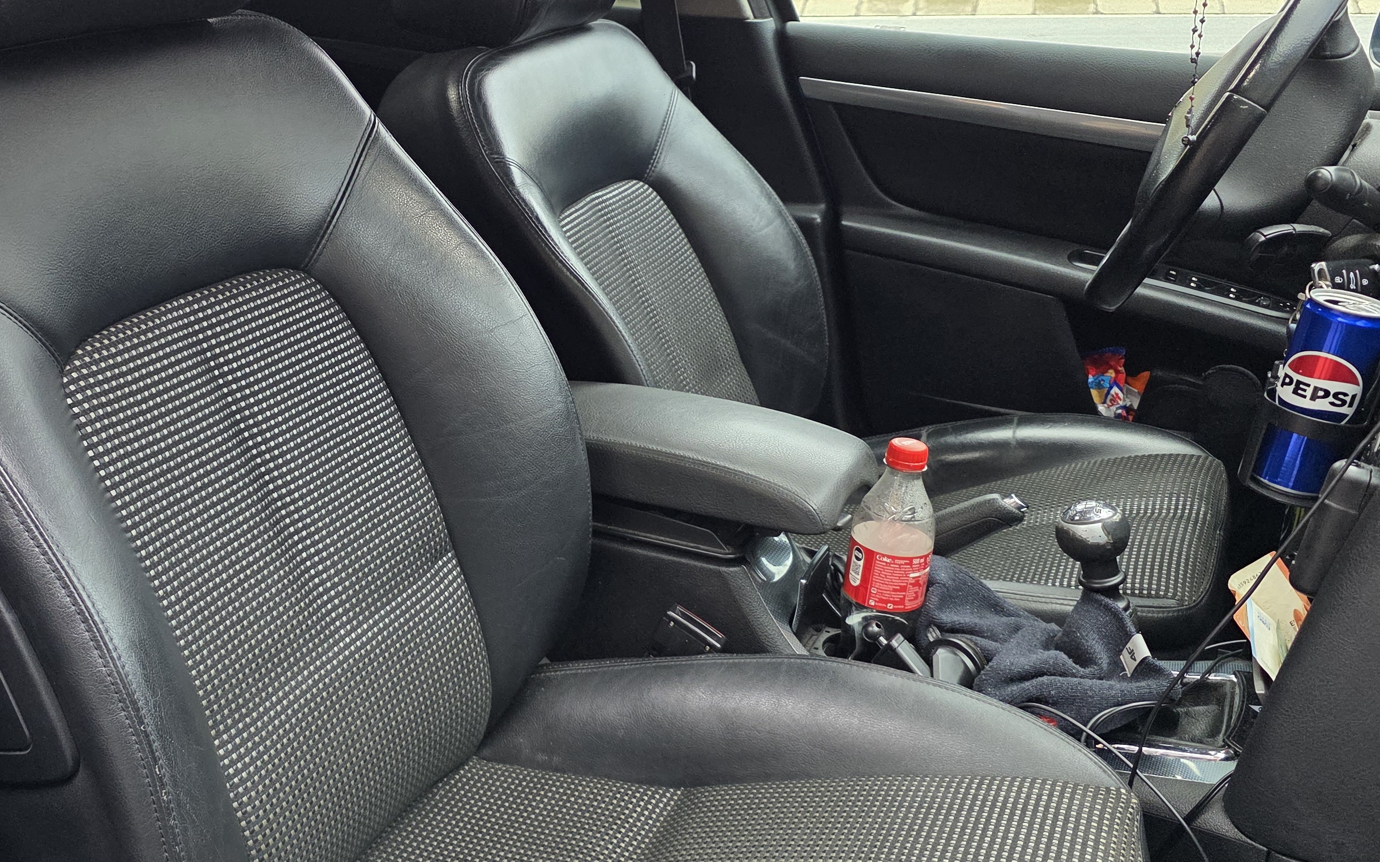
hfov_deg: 48.6
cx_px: 480
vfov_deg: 32.0
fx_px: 1504
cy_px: 388
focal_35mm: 40
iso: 250
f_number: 1.7
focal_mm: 6.3
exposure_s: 1/180
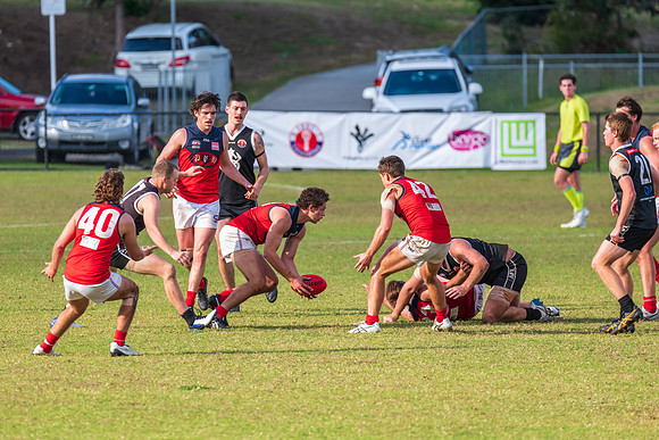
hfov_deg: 4.3
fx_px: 8777
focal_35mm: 479
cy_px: 193
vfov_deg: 2.9
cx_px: 289
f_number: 8
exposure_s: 1/1250
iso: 800
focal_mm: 400
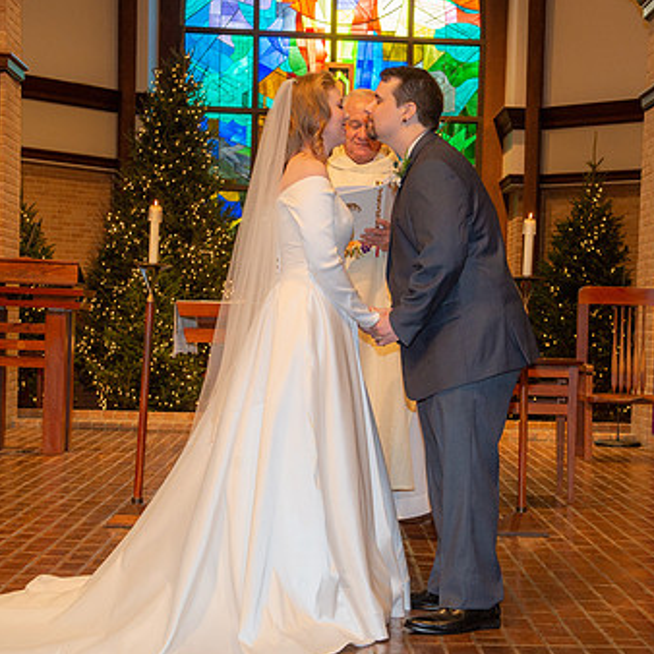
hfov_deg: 24.6
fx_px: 1496
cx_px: 416
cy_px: 368
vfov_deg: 24.6
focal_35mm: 70
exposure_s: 1/125
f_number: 5.6
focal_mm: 48
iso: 1600
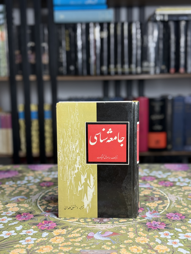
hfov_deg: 30.3
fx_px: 353
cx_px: 96
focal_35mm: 48
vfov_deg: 39.7
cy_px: 127
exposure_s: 1/100
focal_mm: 6.76
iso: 100
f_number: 1.78
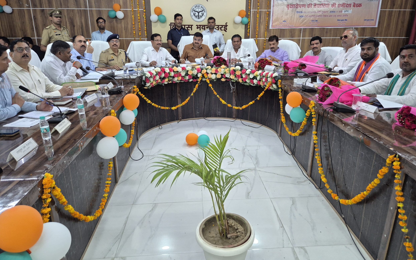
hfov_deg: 72.5
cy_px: 125
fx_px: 283
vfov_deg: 49.3
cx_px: 211
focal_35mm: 25
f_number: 1.8
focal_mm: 5.4
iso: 400
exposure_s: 1/100
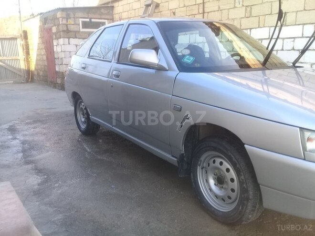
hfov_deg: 58.4
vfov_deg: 45.4
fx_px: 282
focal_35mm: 31
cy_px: 118
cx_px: 158
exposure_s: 1/122
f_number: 2.2
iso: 50
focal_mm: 3.3
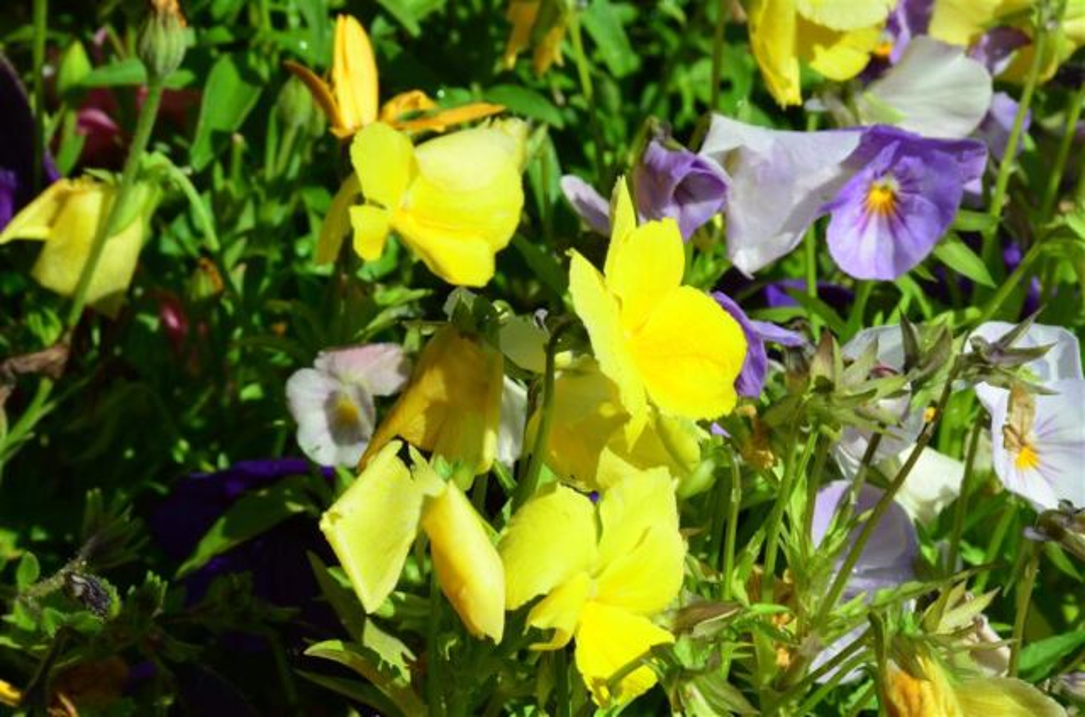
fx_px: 9017
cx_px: 542
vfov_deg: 4.6
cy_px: 358
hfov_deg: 6.9
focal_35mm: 300
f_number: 22
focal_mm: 200
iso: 200
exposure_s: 1/100
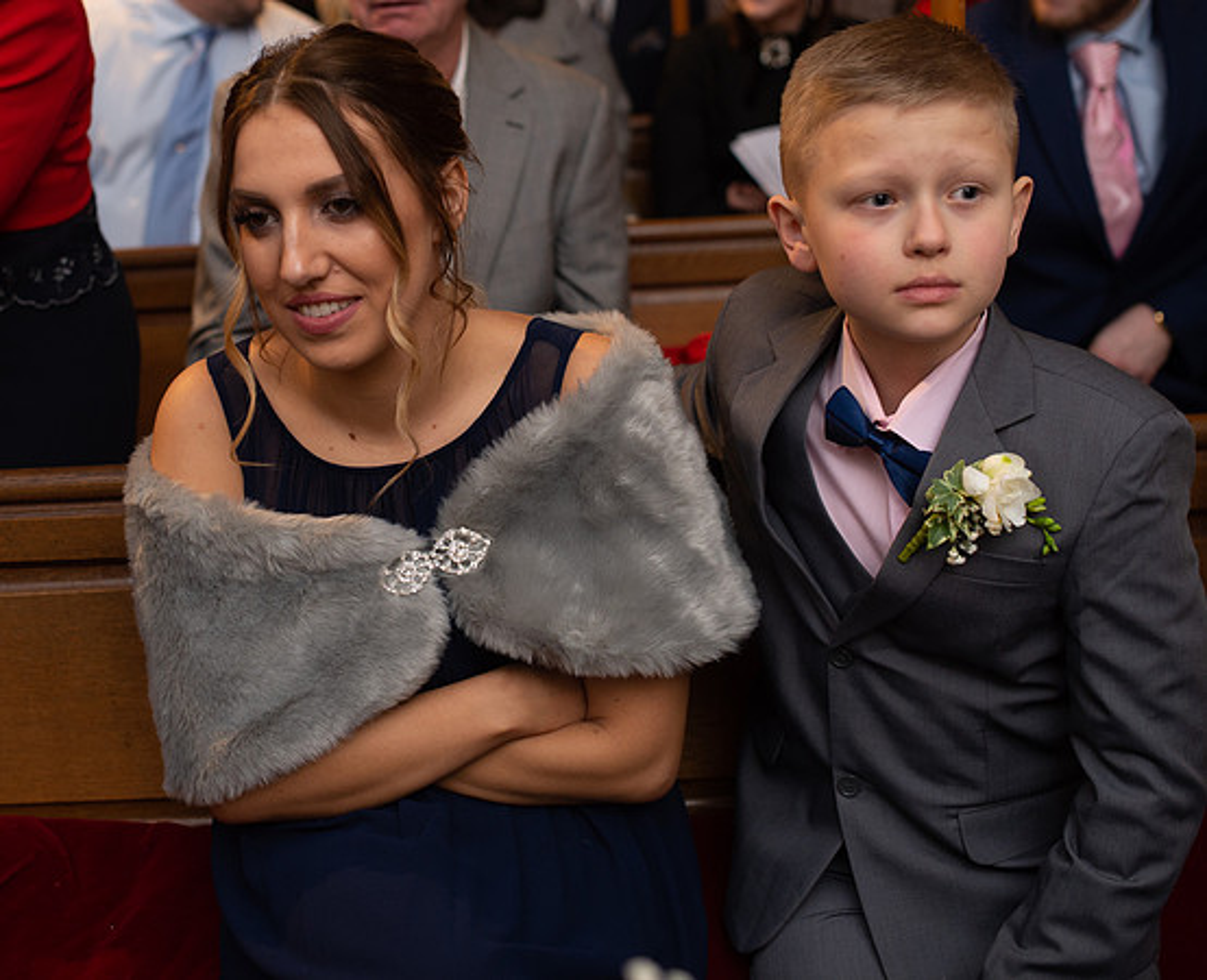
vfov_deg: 29.4
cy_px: 344
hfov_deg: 35.7
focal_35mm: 52
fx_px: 1856
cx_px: 421
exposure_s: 1/100
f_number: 2.5
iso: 800
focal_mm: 35
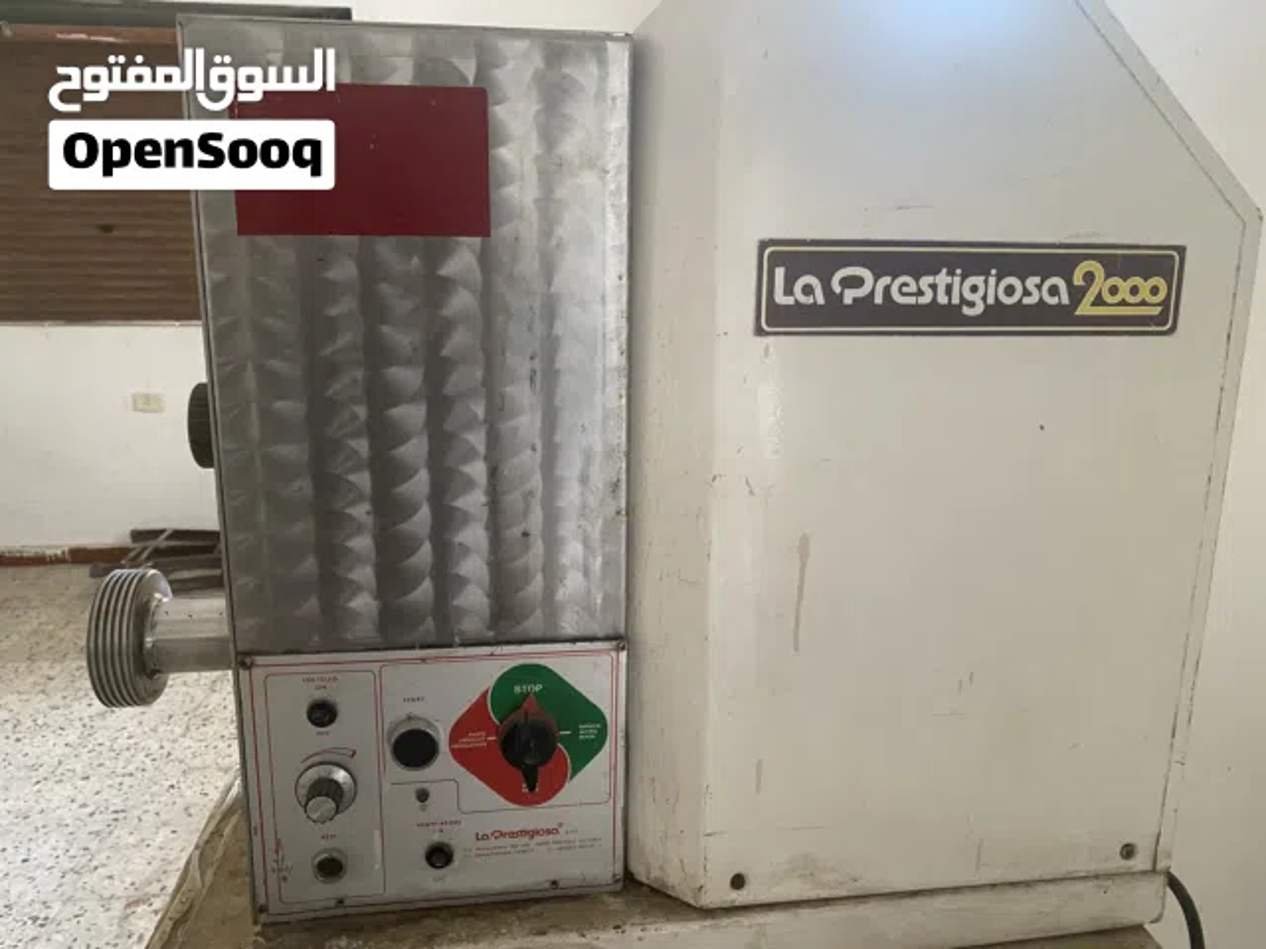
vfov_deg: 53.1
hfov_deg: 67.3
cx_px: 633
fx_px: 951
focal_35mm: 26
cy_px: 474
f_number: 1.8
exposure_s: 1/40
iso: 500
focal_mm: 4.25
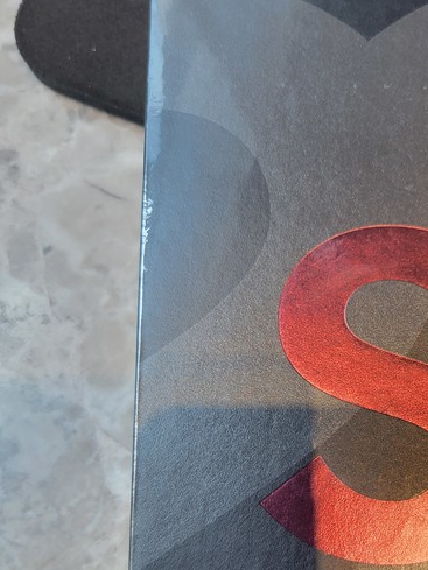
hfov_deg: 27.7
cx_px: 367
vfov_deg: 36.7
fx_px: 840
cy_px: 422
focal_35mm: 51
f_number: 1.8
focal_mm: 5.4
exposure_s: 1/120
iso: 80
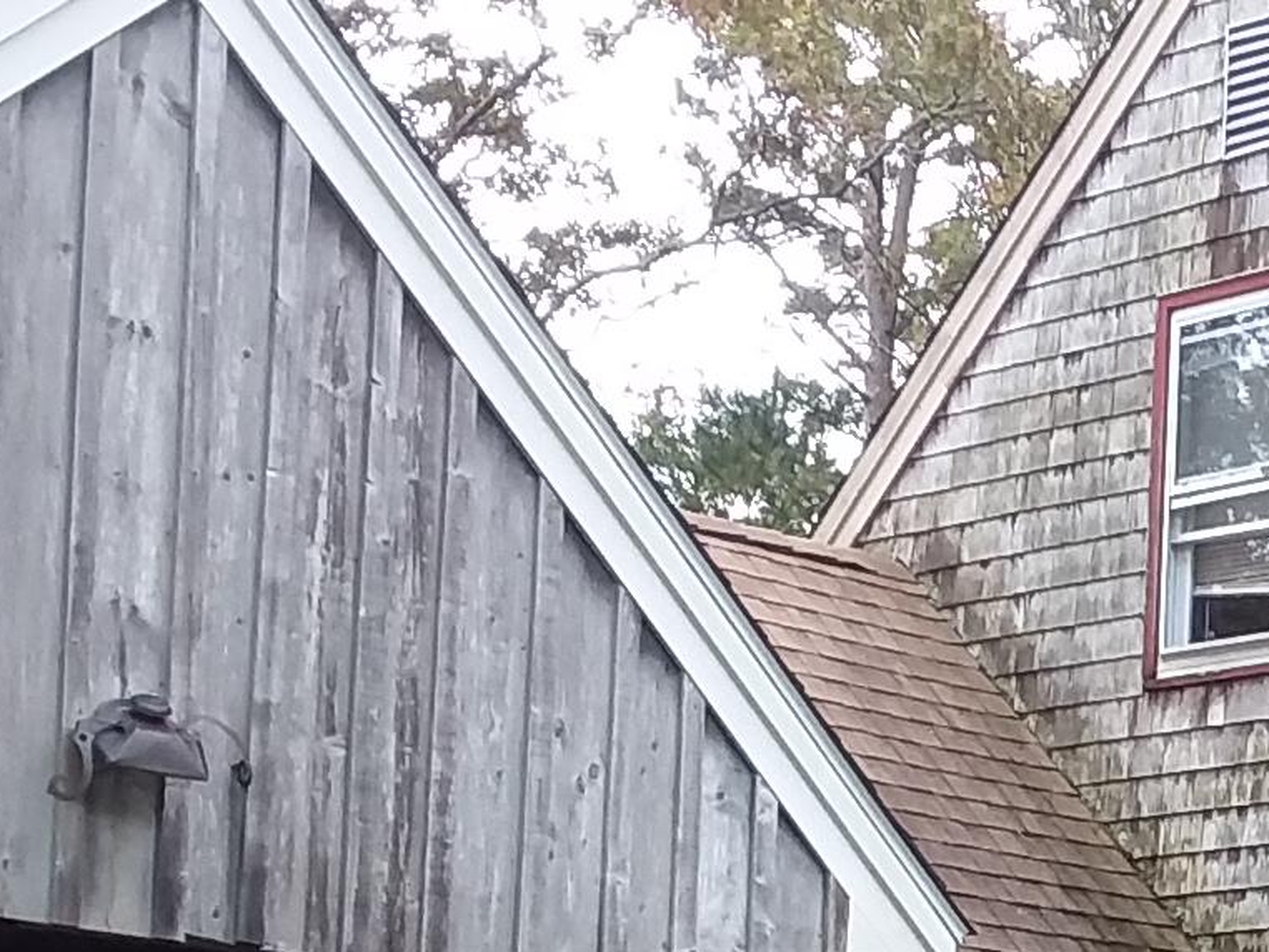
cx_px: 1600
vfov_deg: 14.4
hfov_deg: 18.7
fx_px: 3594
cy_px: 1288
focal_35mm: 98
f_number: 1.9
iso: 40
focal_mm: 2.47
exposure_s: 1/120
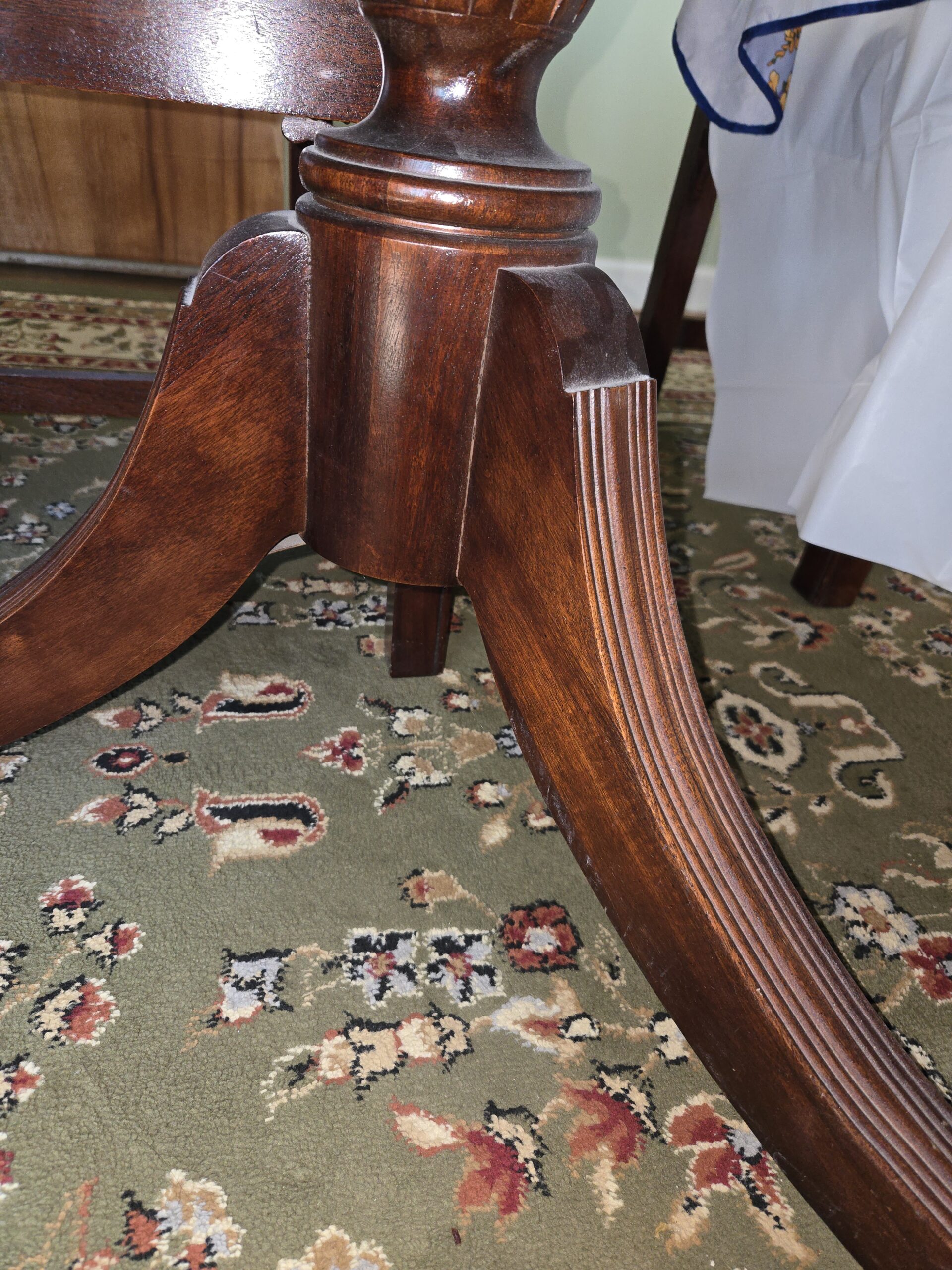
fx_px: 843
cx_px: 476
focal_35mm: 23
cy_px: 635
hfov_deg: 58.9
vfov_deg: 73.9
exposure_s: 1/60
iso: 125
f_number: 1.8
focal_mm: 5.4
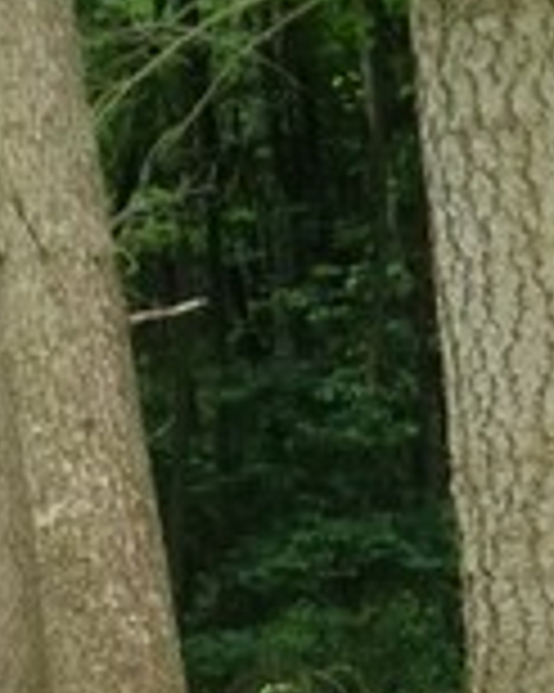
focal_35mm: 193
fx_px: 3960
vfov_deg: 9.5
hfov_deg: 7.7
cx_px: 1122
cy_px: 1238
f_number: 3.9
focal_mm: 6.66
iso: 160
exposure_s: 1/60
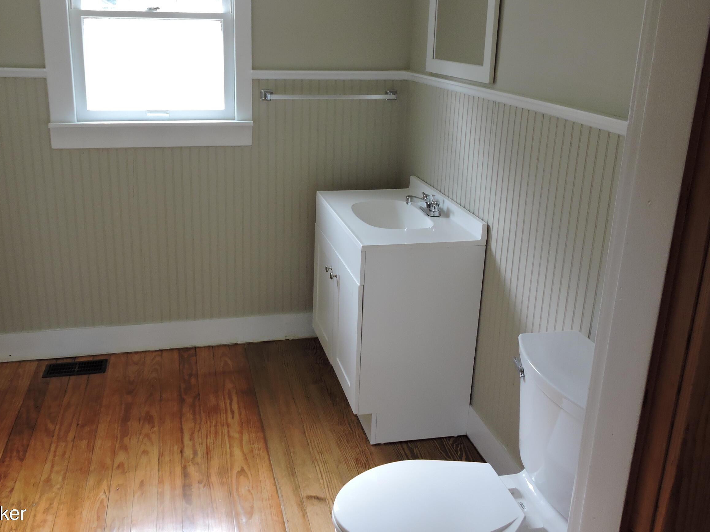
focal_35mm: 31
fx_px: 636
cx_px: 303
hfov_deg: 58.1
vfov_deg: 45.1
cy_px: 201
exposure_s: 1/30
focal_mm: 4.3
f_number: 3.3
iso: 180
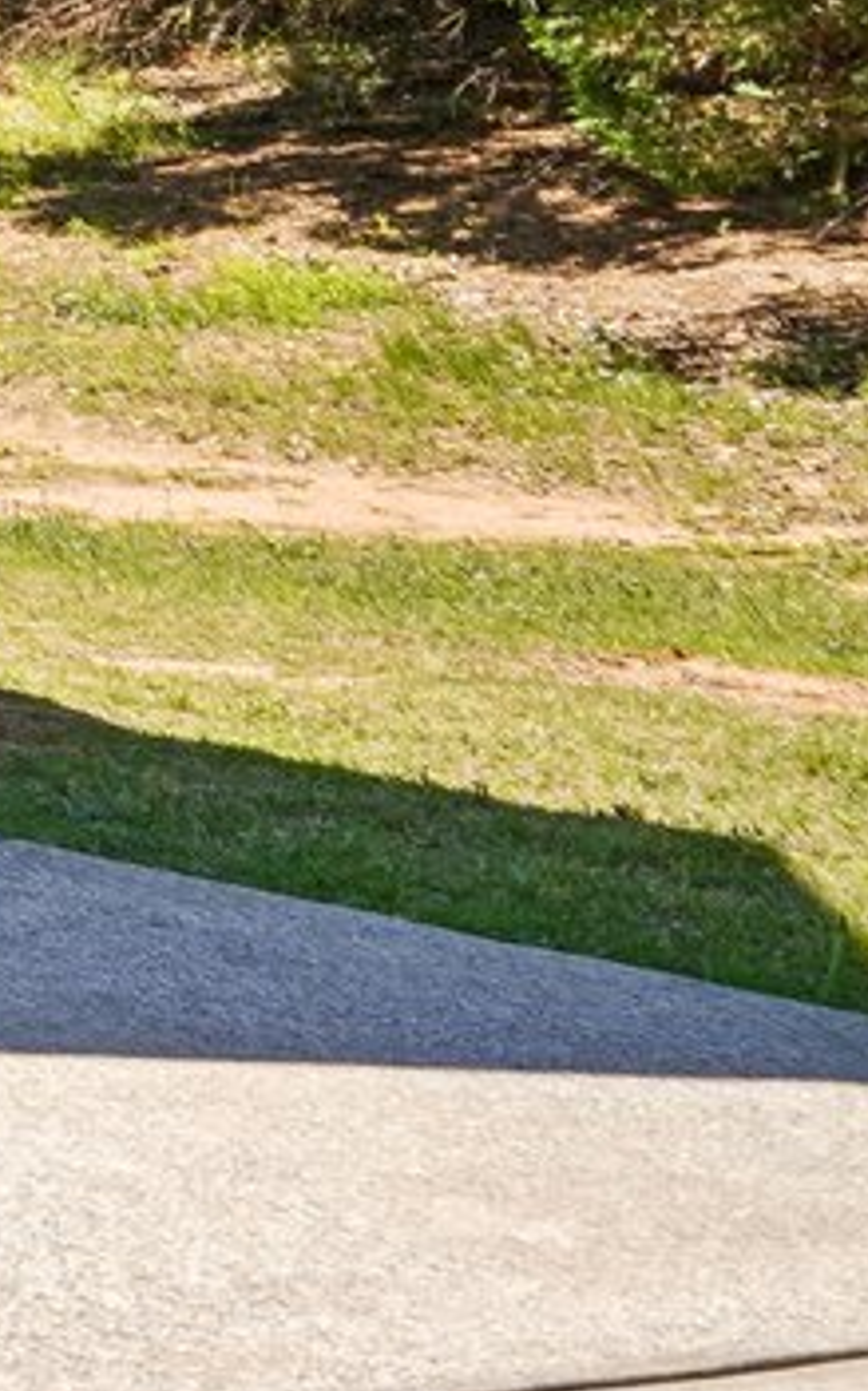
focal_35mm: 131
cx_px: -2977
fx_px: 4964
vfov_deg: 14.6
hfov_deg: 6.8
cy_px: -850
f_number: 8
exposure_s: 1/50
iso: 100
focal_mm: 22
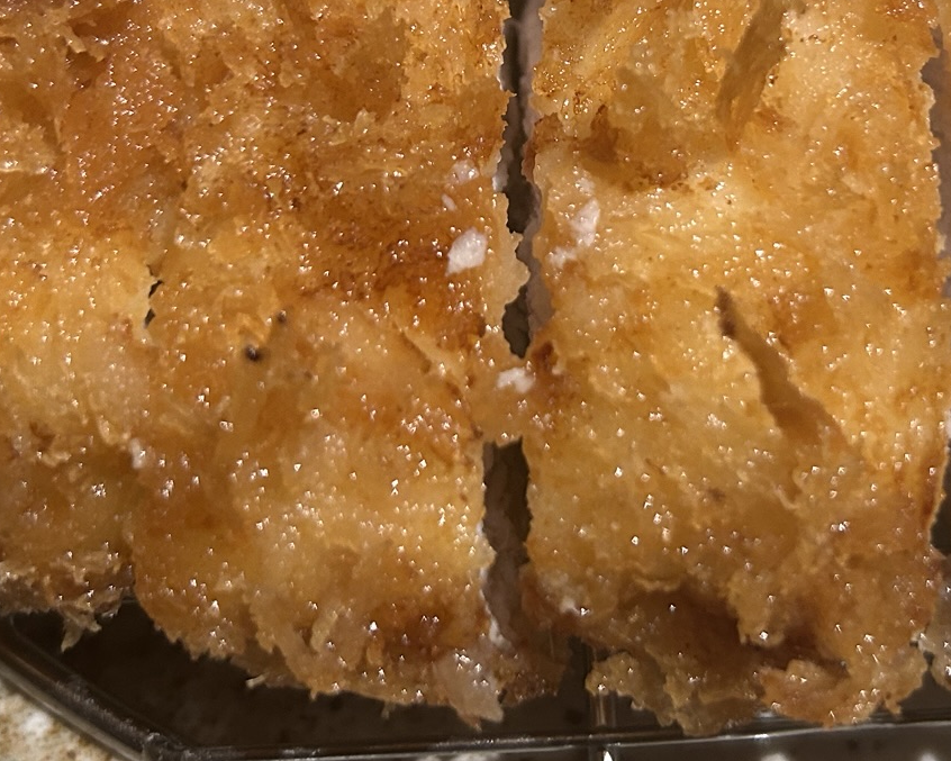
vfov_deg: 24.9
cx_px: 554
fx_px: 1689
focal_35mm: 60
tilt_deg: -62.2
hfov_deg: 31.4
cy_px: 130
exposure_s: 1/50
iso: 250
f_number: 1.5
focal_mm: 5.7
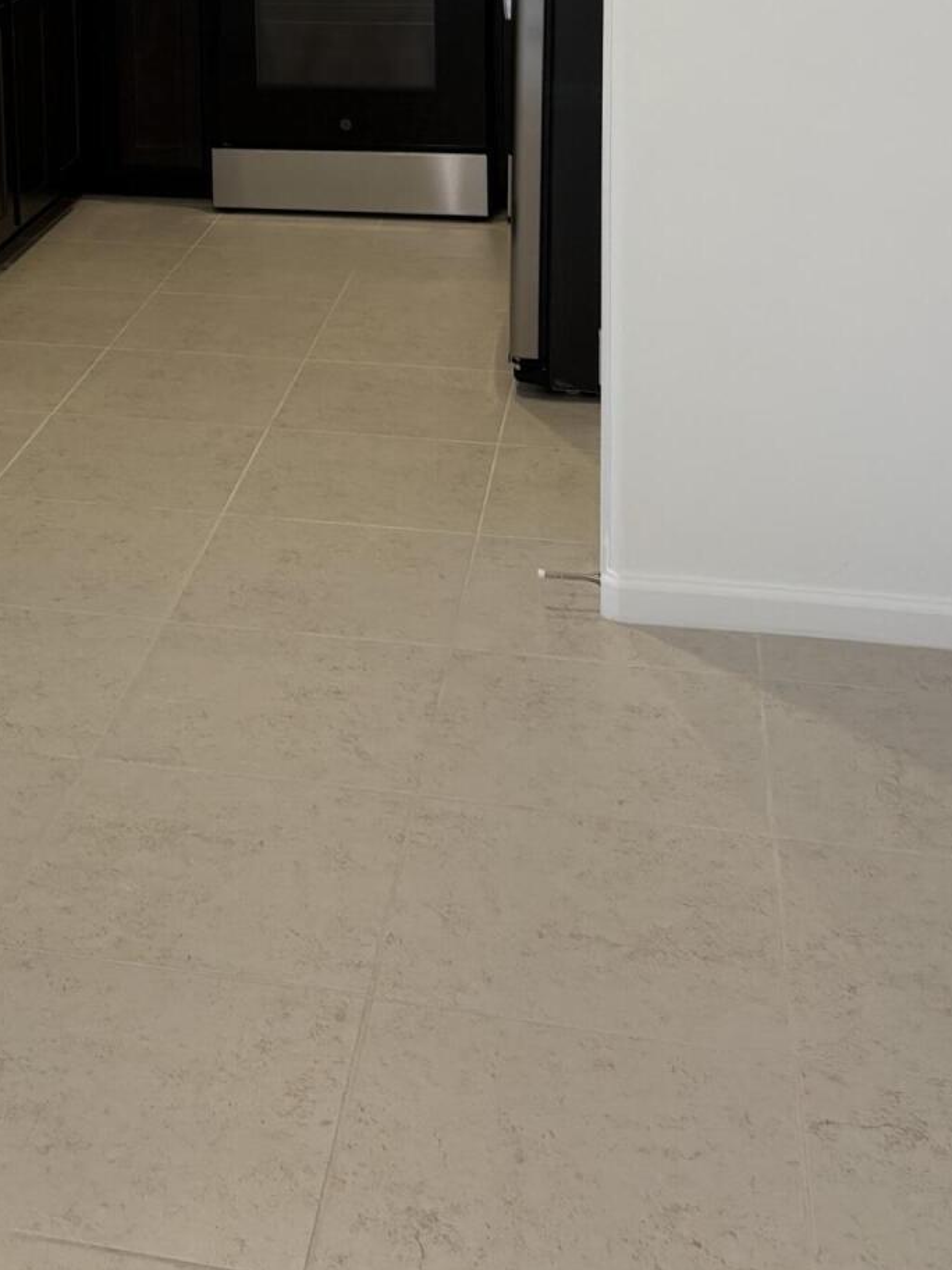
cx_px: 57
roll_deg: +1.3
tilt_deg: -5.8
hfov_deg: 24.7
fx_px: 2090
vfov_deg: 31.5
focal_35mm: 57
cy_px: 25
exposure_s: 1/60
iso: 80
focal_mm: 5.96
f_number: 1.6
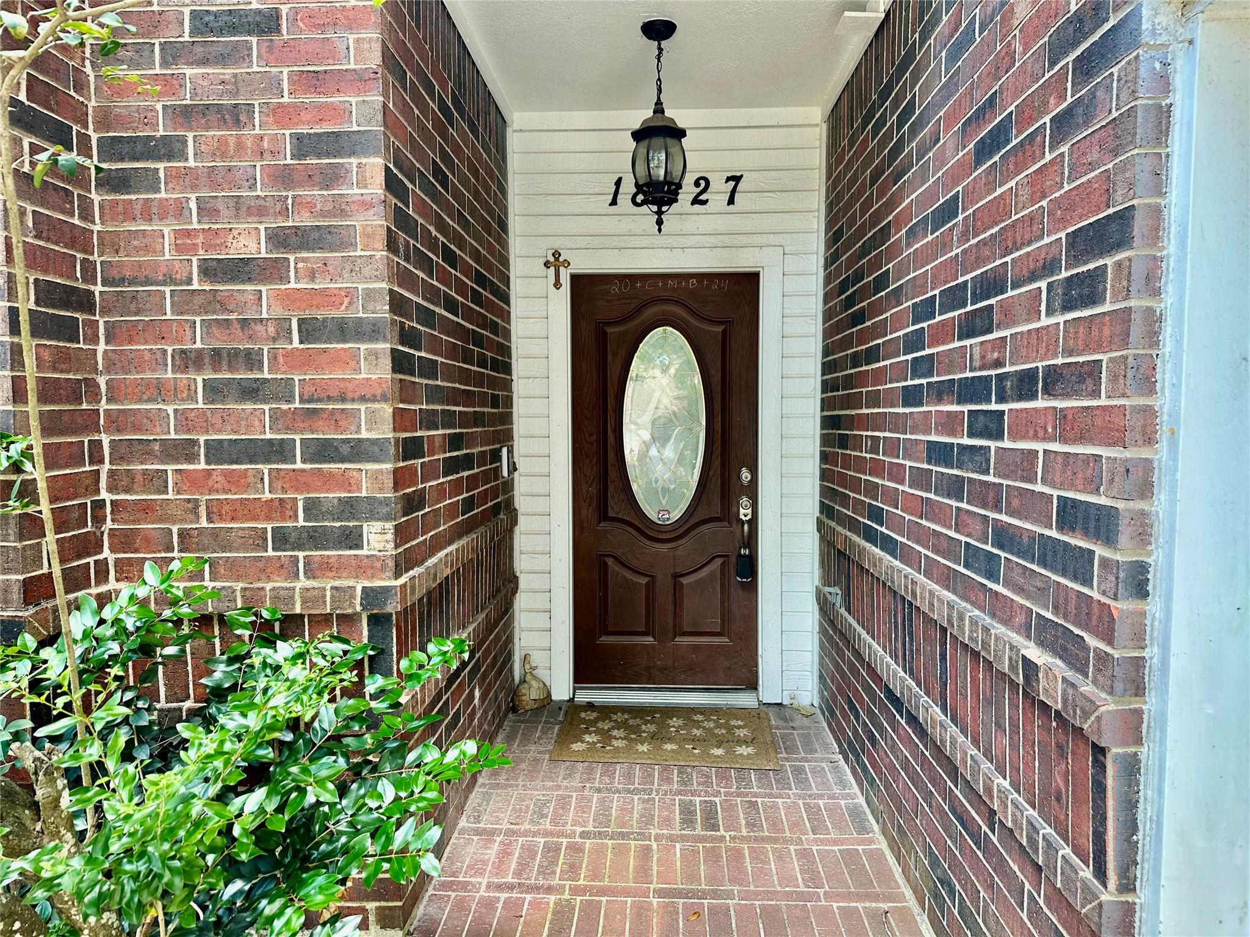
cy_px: 468
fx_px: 867
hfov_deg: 71.6
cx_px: 625
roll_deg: -0.1
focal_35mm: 24
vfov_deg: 56.8
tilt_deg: -2.9
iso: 80
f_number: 1.78
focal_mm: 6.86
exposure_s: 1/121
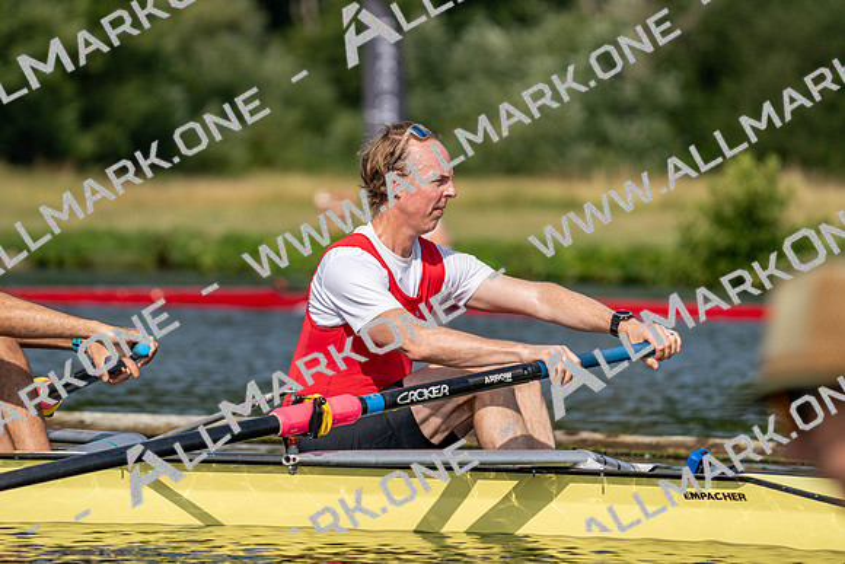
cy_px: 282
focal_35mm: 324
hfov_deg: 6.4
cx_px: 422
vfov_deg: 4.2
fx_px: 7606
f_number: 6.3
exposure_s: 1/1600
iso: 160
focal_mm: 324
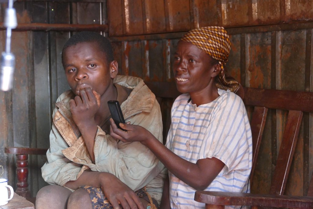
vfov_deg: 15.0
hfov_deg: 22.4
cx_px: 156
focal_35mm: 91
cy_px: 104
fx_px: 791
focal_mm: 33.08
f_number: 3.8
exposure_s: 1/15
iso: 1600
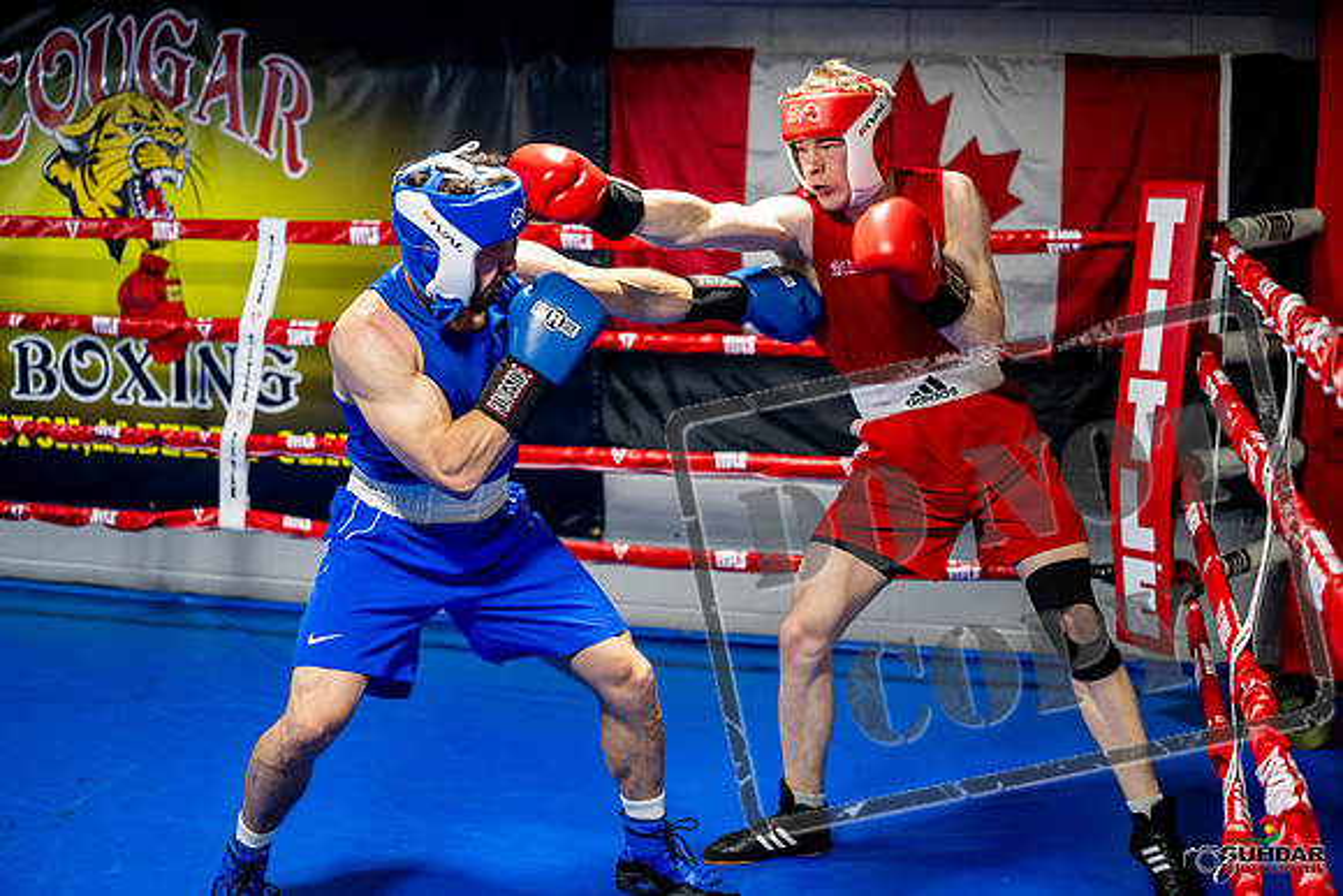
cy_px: 448
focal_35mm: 50
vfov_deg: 27.0
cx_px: 672
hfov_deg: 39.6
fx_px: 1866
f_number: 2
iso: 3200
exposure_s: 1/800
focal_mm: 50
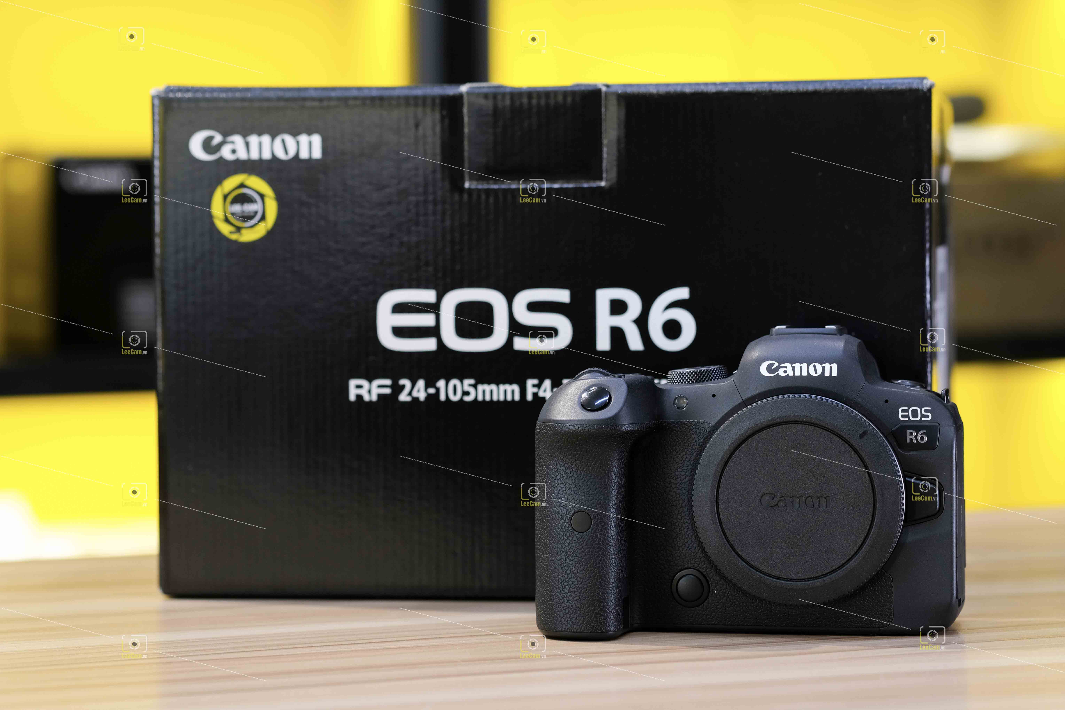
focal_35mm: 90
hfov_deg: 22.6
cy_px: 355
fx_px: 2662
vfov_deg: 15.2
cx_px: 532
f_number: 4
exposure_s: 1/60
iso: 500
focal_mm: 60
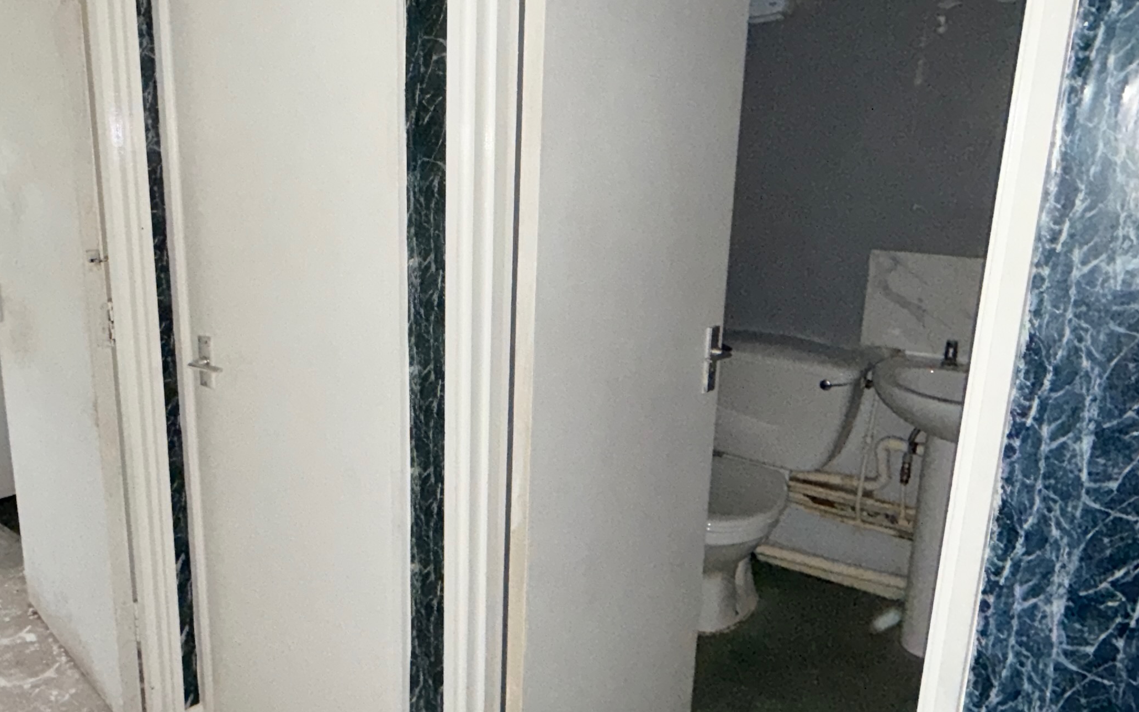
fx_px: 900
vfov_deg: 43.1
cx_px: 449
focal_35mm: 29
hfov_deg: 64.0
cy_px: 337
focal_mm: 2.22
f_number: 2.2
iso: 500
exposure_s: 1/54
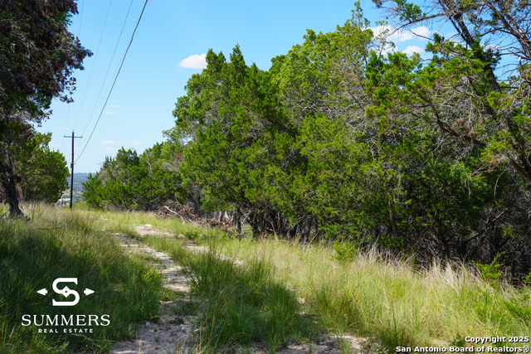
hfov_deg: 41.1
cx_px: 266
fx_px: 708
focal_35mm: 48
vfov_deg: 28.1
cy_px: 177
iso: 100
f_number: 8
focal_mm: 48
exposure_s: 1/125
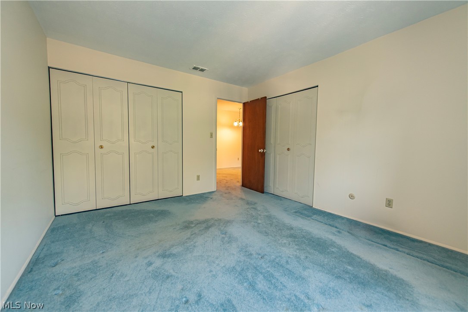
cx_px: 234
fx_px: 182
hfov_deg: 104.3
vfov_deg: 81.2
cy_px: 156
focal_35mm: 14
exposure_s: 1/100
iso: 1600
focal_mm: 14
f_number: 4.5
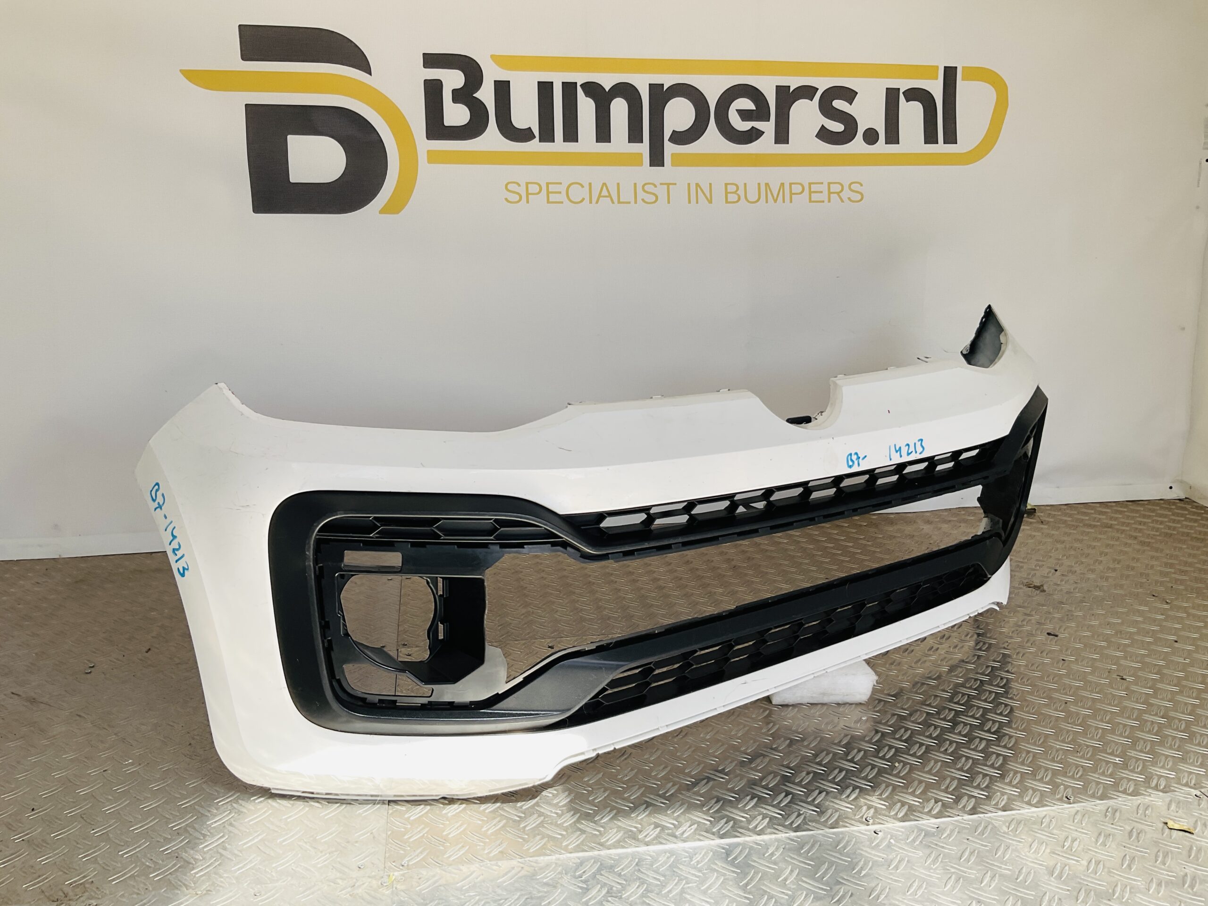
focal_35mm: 29
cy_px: 453
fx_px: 1012
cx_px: 604
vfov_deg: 48.2
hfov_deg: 61.7
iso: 16
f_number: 1.8
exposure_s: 1/666
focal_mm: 3
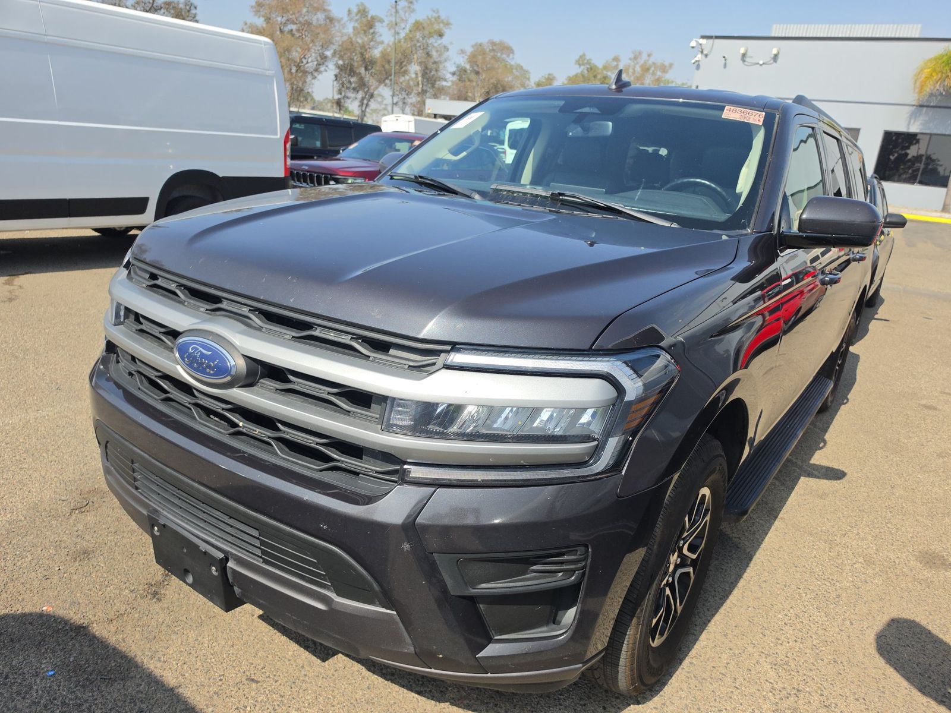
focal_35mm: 23
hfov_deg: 73.9
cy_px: 356
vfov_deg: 58.9
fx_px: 632
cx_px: 476
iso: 64
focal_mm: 6.5
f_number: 1.4
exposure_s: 1/4332
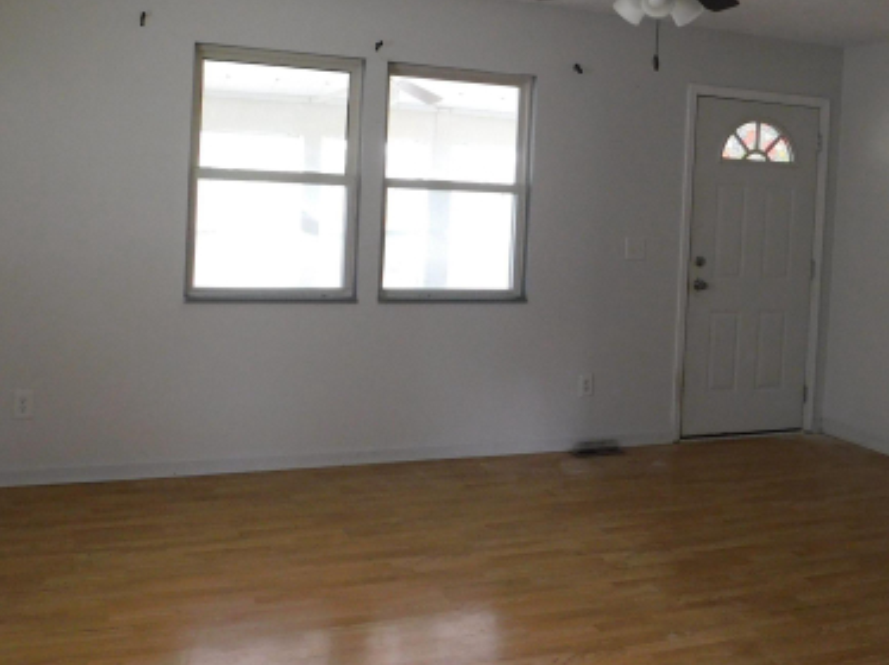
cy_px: 228
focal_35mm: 41
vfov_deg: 34.8
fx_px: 1052
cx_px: 560
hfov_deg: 45.4
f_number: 3
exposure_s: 1/30
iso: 220
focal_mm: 4
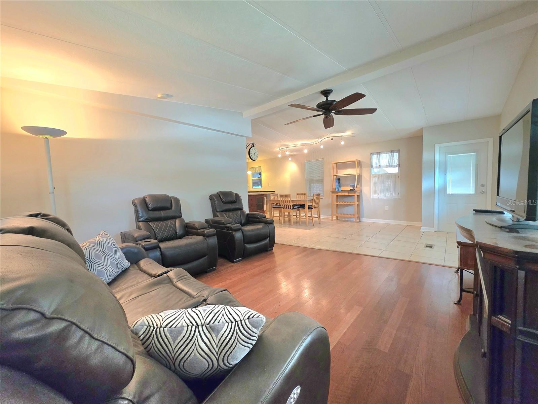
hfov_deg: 106.2
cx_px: 269
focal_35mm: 13
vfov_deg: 89.9
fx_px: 202
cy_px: 202
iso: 250
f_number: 1.9
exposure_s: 1/120
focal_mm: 2.2
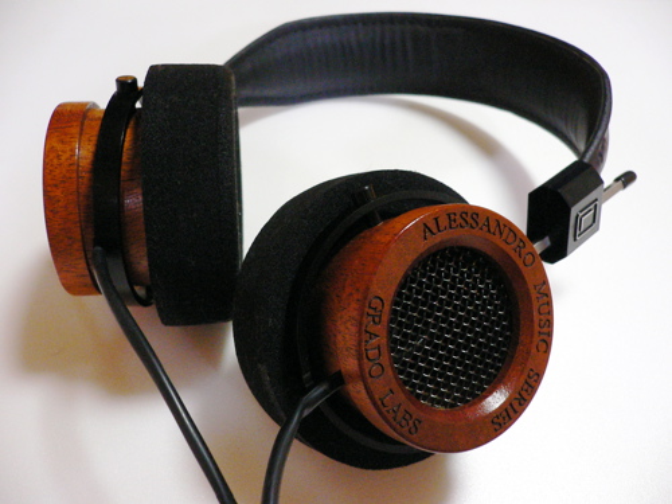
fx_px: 679
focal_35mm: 35
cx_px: 336
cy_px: 252
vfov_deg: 40.7
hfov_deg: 52.6
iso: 200
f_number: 2.8
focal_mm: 5.8
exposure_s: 1/8
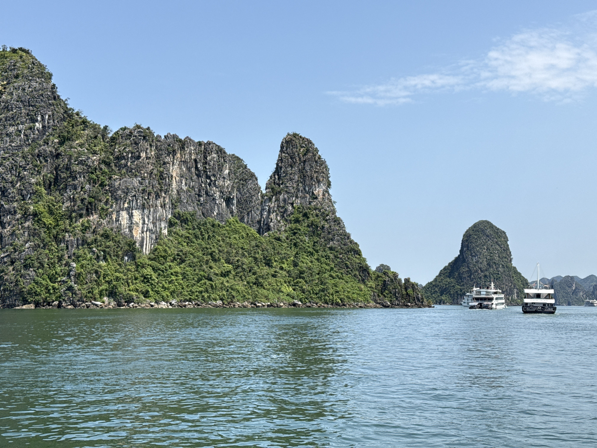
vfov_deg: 30.3
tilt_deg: +5.6
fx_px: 828
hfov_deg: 39.7
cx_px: 298
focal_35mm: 48
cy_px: 224
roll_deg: +0.1
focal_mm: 6.76
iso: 64
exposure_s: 1/2865
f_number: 1.78
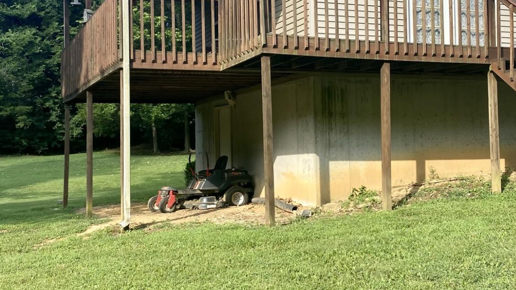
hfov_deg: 42.1
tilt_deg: +4.7
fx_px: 670
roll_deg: +0.3
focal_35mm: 49
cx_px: 243
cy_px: 116
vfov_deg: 24.4
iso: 32
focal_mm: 4.25
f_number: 1.8
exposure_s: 1/973
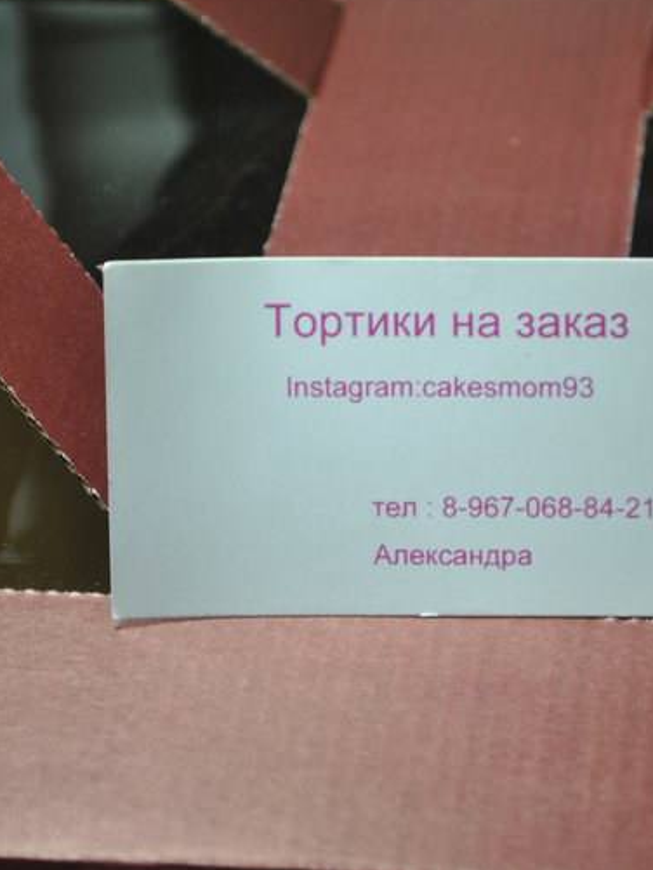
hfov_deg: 11.7
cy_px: 412
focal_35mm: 127
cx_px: 438
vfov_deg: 15.5
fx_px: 3187
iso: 320
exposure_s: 1/30
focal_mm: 55
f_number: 5.6
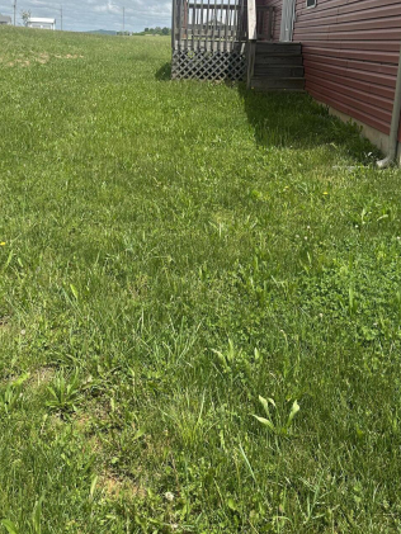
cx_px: 180
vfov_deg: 48.0
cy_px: 168
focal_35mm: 38
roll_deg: -1.6
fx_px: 587
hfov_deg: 37.7
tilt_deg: -10.4
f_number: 1.78
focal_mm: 6.86
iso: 80
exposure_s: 1/5263
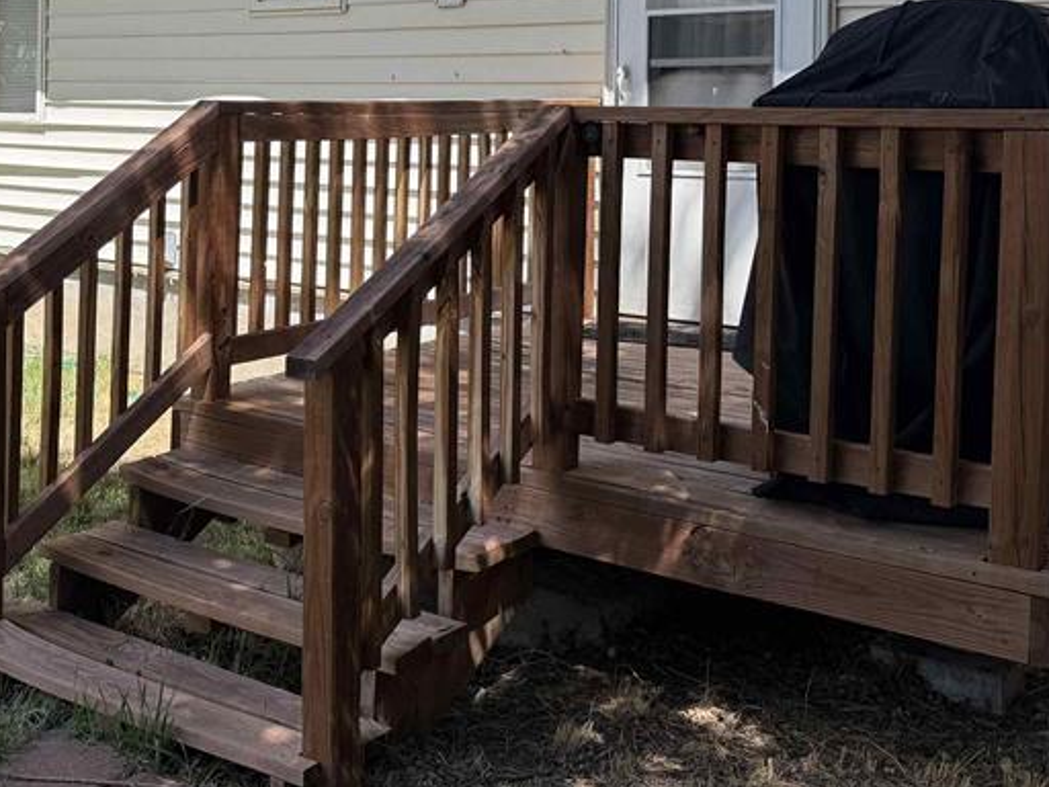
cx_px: 270
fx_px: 1455
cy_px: 139
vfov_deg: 29.5
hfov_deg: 38.7
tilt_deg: +1.9
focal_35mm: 48
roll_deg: +0.3
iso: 80
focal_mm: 6.76
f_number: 1.78
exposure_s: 1/1812
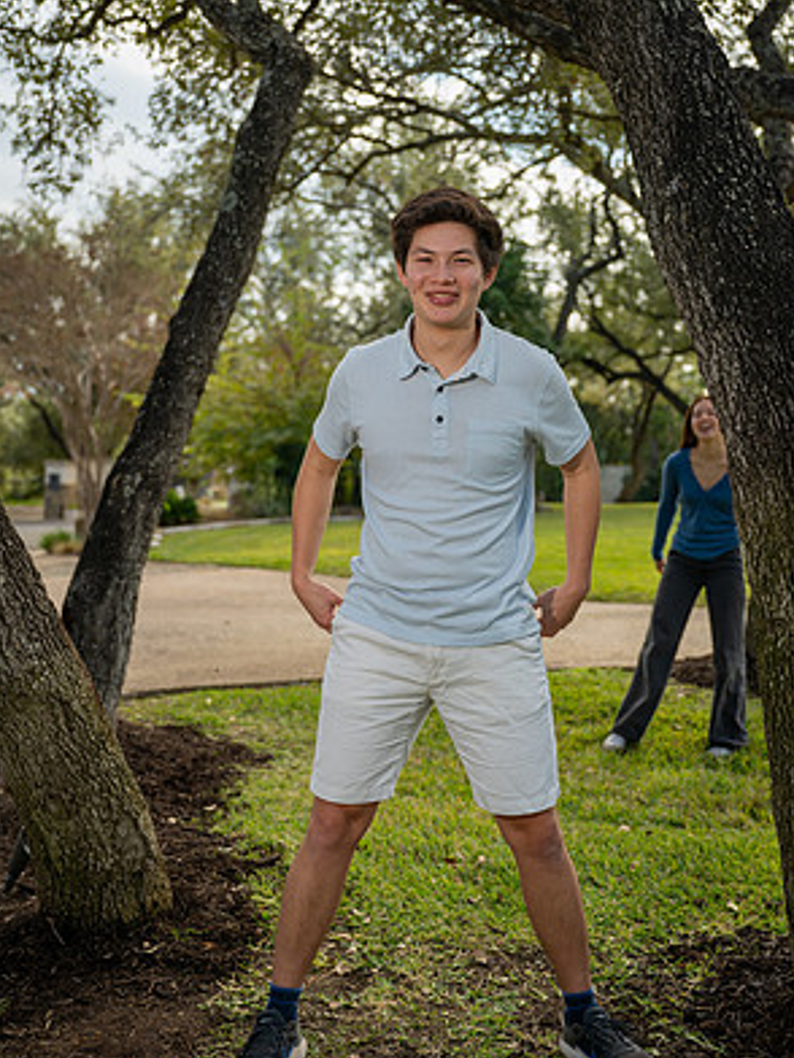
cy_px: 516
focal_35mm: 43
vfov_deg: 43.8
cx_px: 402
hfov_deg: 33.6
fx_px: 1315
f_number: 2.8
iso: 100
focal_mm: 39
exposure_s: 1/800
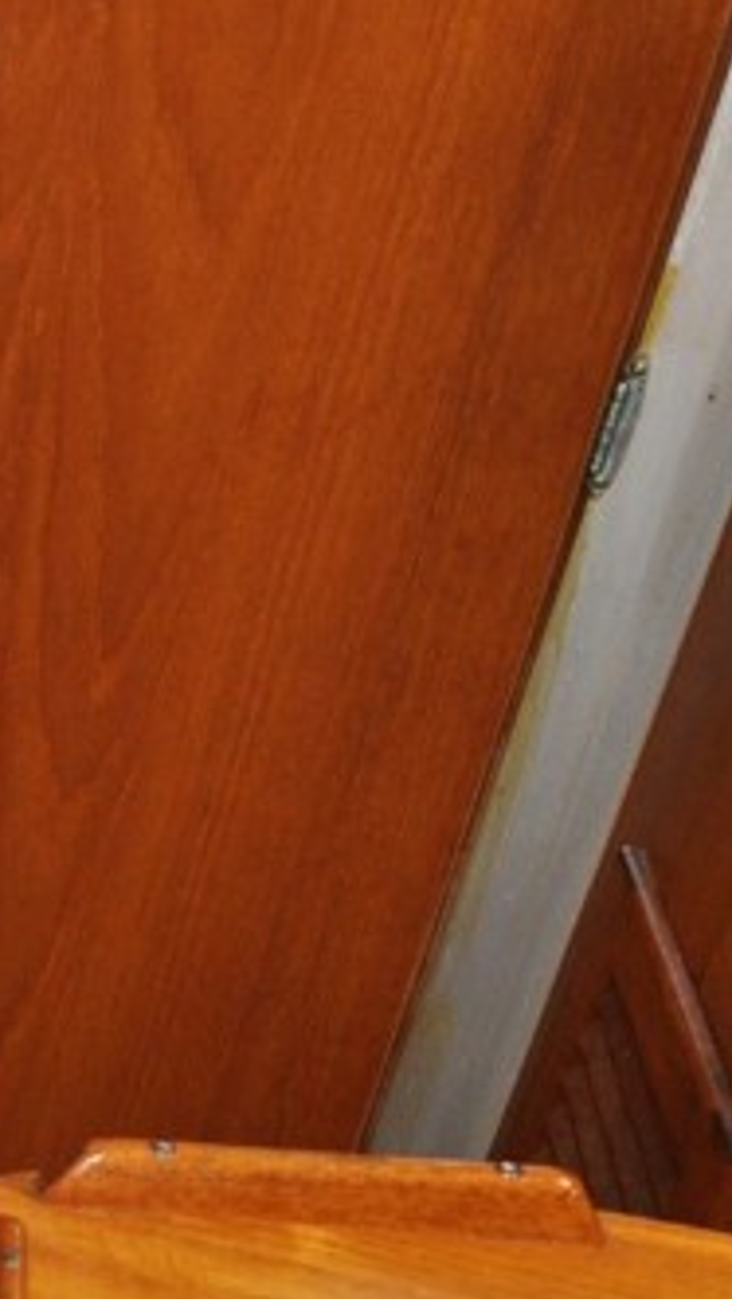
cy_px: 603
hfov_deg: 11.3
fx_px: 2930
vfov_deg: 25.0
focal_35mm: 85
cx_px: -1155
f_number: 3.5
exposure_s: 1/60
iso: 800
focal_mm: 18
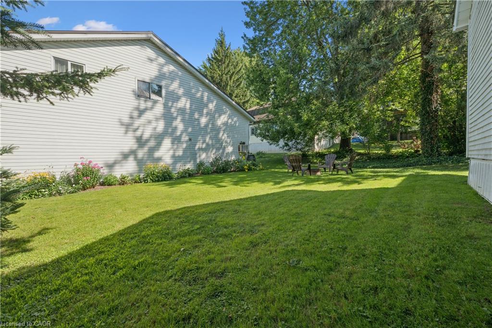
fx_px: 191
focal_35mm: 14
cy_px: 164
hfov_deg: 104.3
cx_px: 246
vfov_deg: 81.2
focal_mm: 14
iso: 200
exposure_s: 1/50
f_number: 16
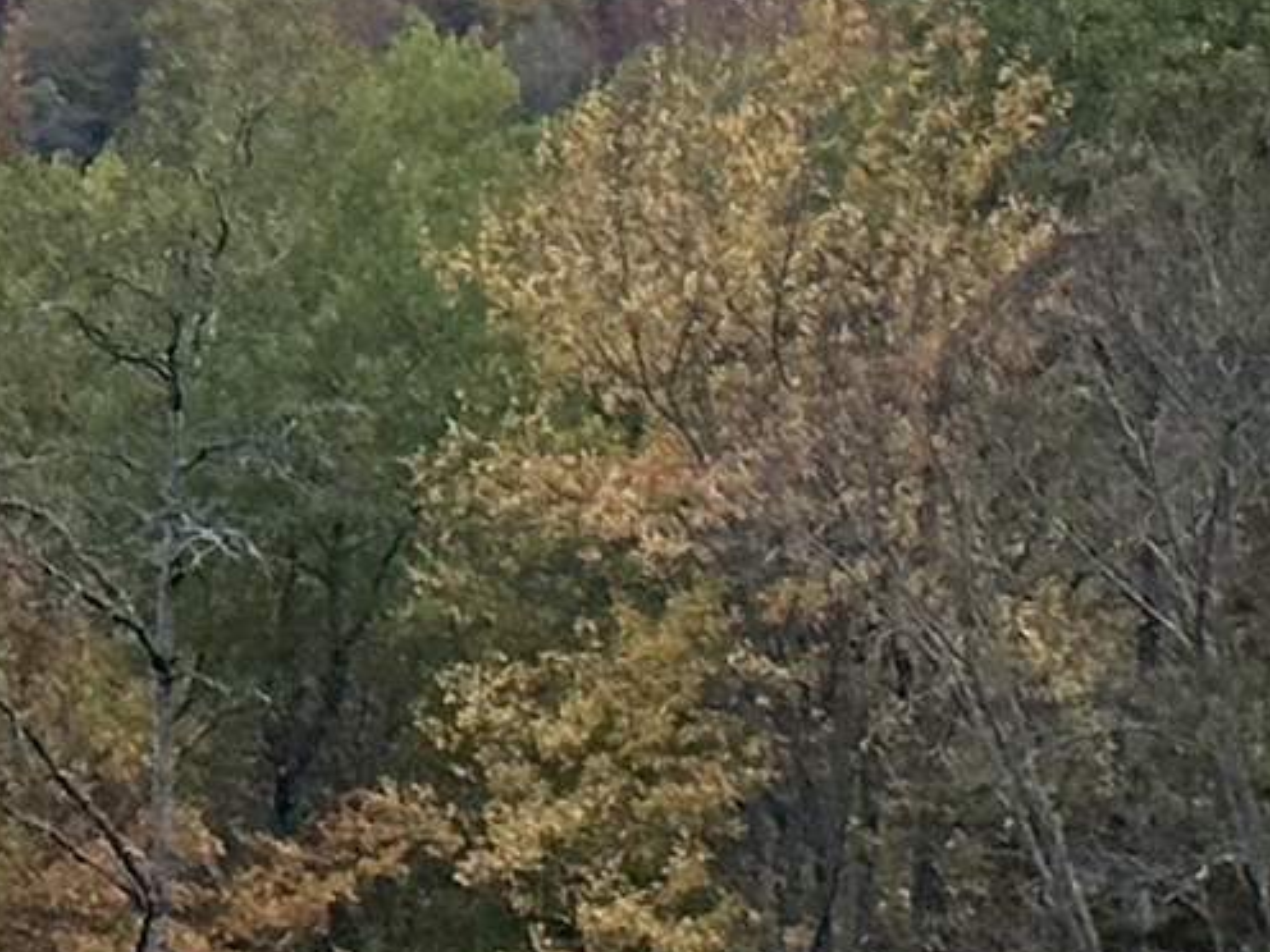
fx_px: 10896
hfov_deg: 6.7
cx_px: 90
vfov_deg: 4.9
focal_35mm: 297
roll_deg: -1.8
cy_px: -691
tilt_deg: +0.9
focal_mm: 6.86
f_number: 1.78
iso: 200
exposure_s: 1/60
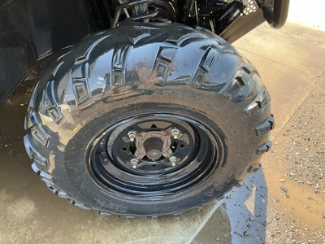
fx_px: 272
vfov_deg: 48.2
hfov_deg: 61.7
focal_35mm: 29
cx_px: 162
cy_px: 122
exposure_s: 1/140
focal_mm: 3
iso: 32
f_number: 1.8
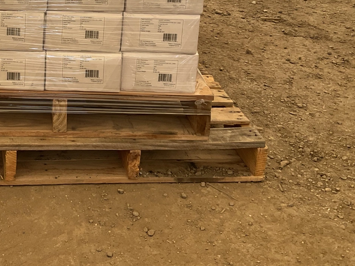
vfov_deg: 22.9
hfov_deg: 30.2
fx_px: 625
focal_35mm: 61
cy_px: -9
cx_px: 28
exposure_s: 1/224
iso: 20
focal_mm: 3
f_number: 1.8
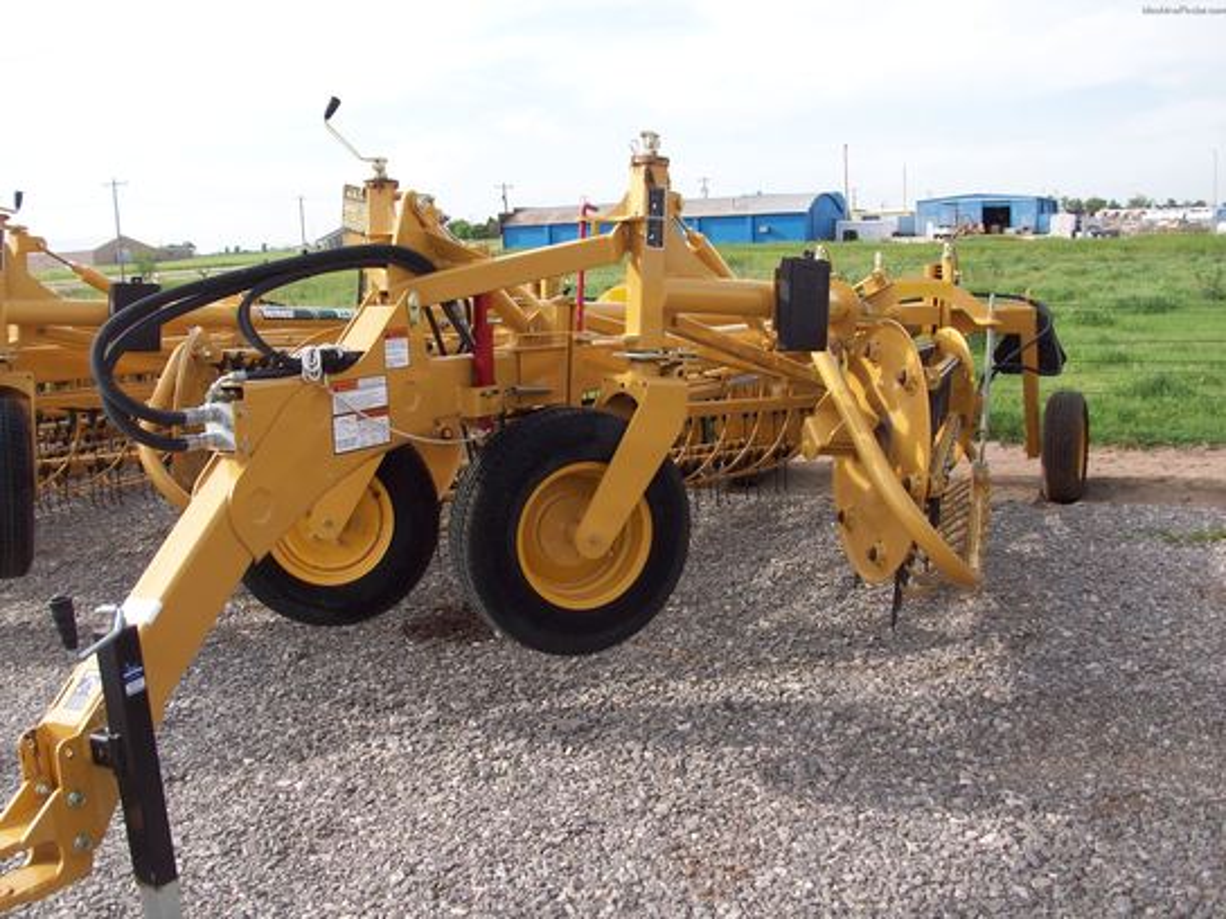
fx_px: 1204
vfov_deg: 41.8
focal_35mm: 34
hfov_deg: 54.0
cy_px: 460
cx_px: 613
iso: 64
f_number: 2.8
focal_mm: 5.7
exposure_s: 1/445
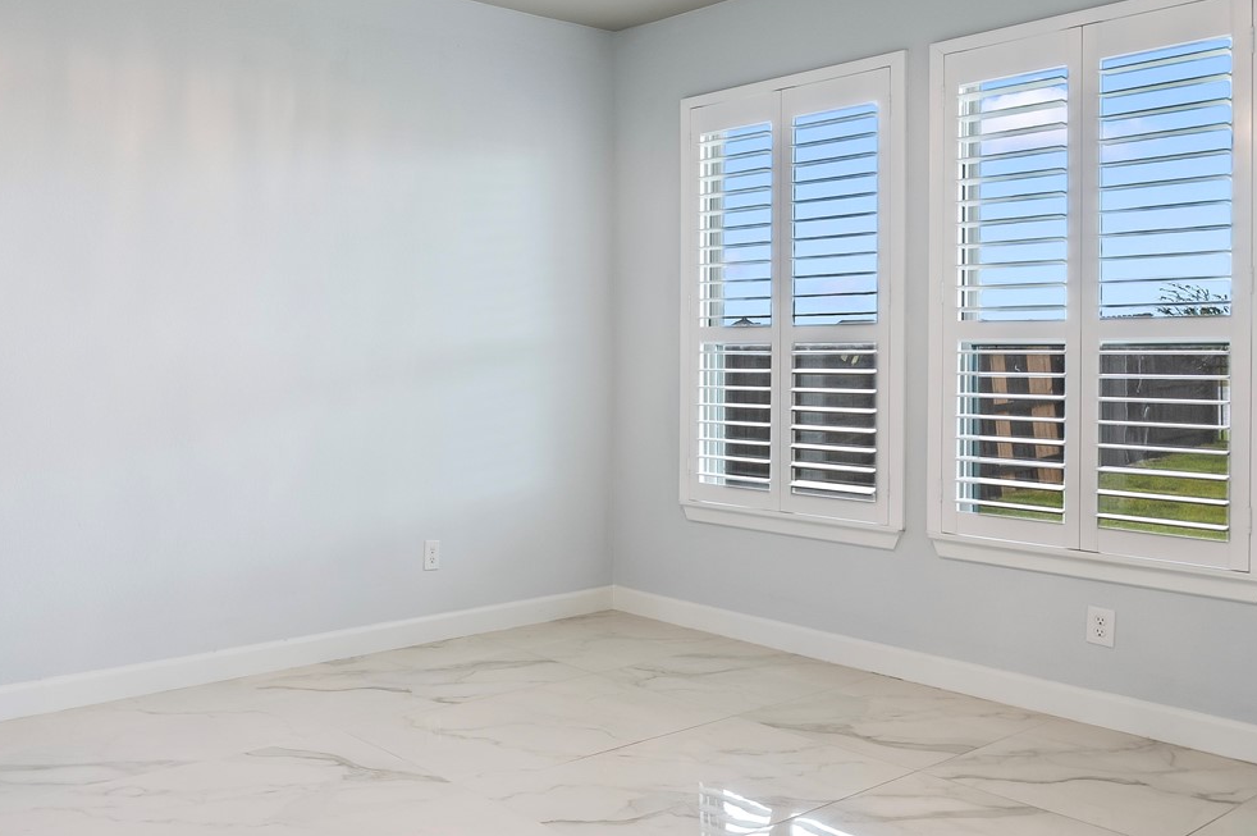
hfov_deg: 56.4
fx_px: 1081
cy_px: 360
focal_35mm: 31
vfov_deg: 42.2
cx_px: 268
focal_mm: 14
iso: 125
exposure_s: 1/5
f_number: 6.3
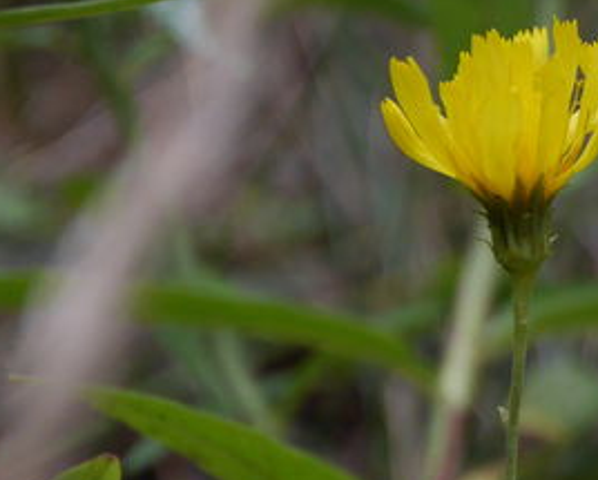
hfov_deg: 6.9
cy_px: 265
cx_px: 942
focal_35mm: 275
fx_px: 4872
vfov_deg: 5.6
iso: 500
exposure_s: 1/100
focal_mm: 42
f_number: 5.6
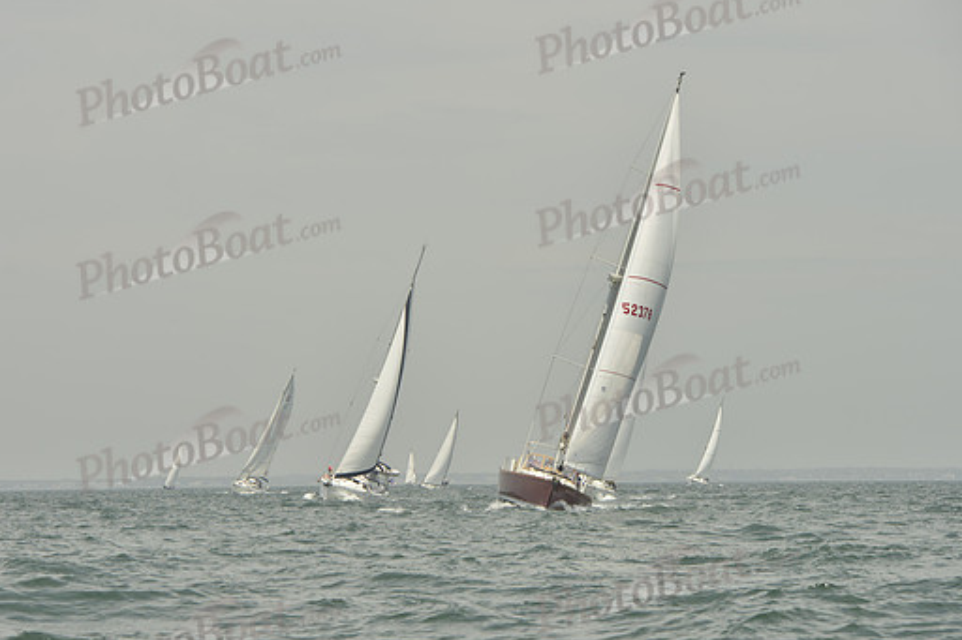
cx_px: 440
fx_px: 3392
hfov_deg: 16.1
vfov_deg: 10.8
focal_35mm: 127
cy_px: 322
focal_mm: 112
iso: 200
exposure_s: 1/1250
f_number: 8
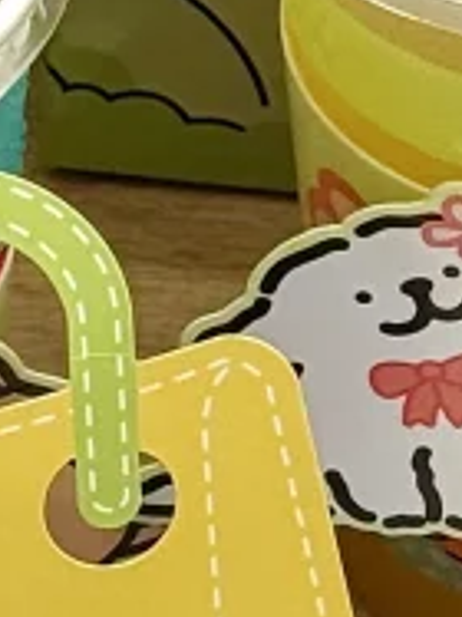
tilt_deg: -46.4
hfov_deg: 4.0
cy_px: 518
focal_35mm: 369
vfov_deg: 5.4
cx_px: 327
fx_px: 6574
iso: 80
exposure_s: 1/100
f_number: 1.78
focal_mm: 6.76
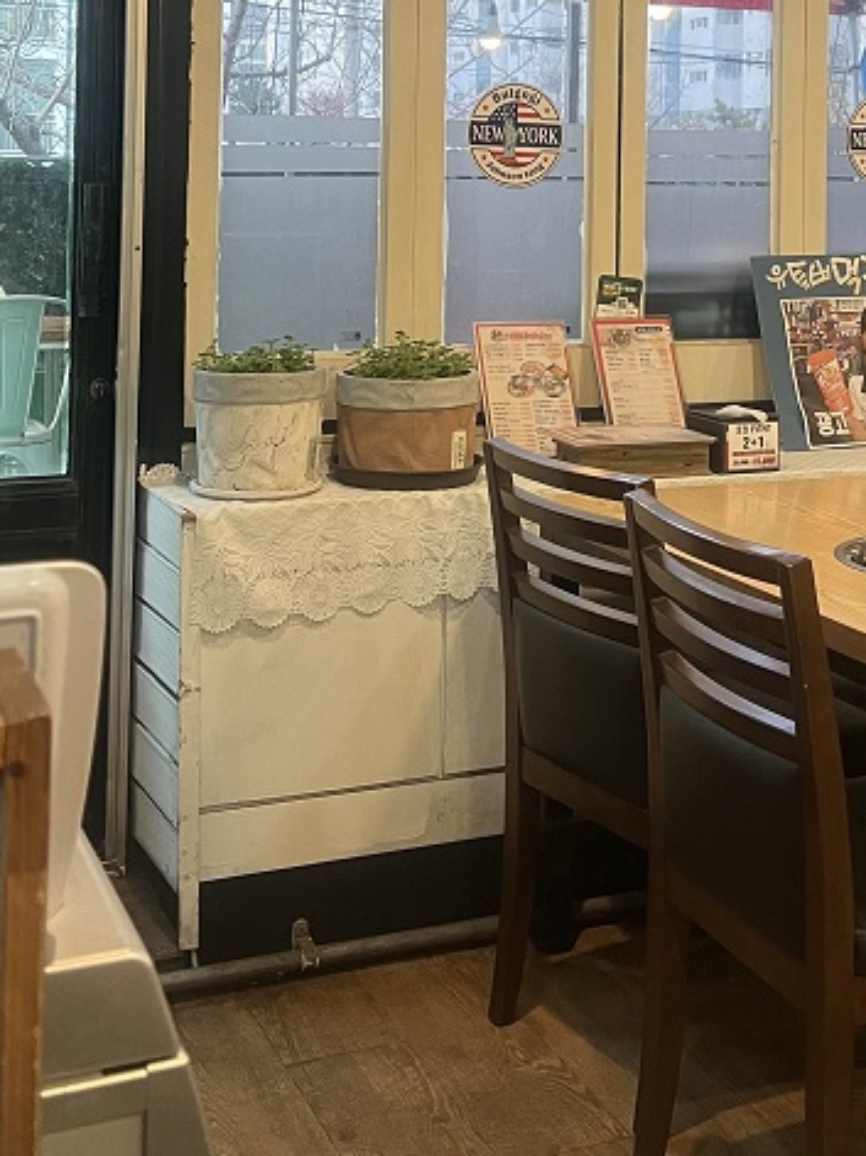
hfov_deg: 27.4
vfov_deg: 34.2
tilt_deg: +1.7
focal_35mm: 53
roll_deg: -1.6
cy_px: 113
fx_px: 1769
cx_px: 540
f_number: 1.5
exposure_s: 1/60
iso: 200
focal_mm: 5.7
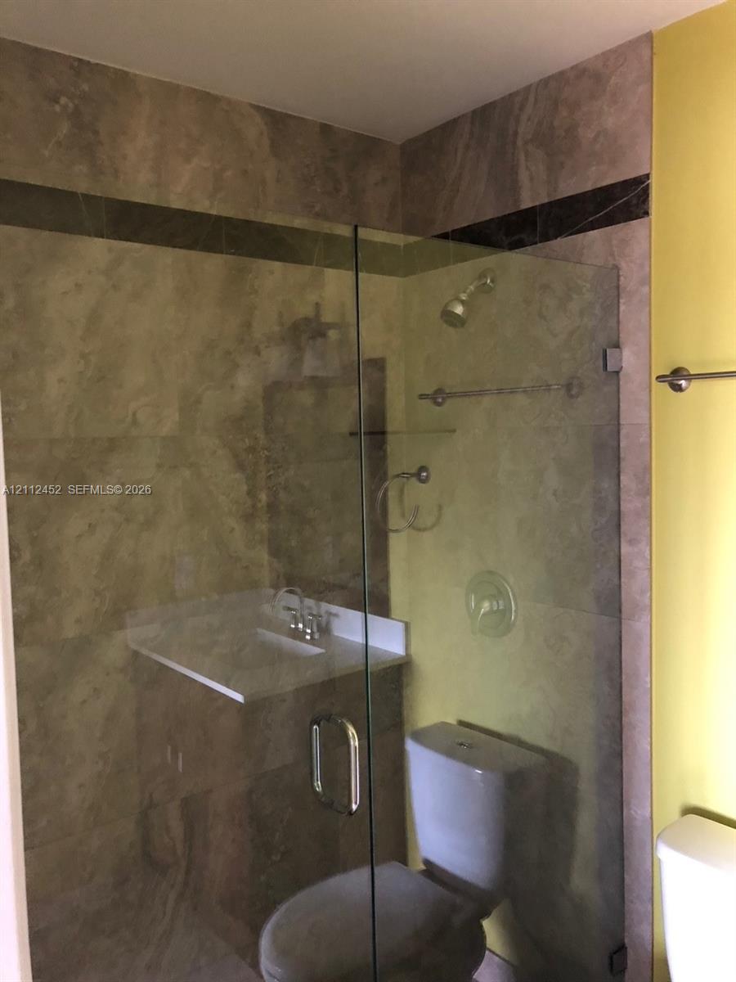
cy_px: 491
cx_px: 368
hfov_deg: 49.7
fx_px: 794
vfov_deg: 63.4
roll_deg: +0.3
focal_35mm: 28
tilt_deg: -4.5
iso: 100
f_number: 1.8
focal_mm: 3.99
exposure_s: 1/5
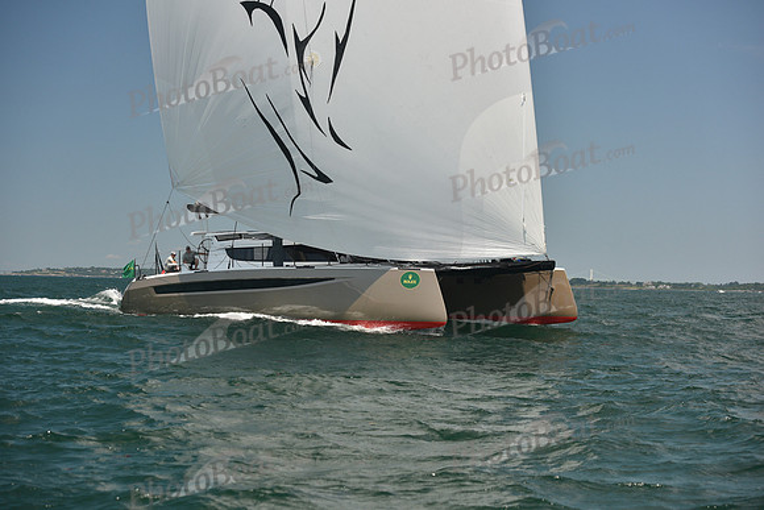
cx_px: 382
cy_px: 255
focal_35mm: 70
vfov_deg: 19.5
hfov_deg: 28.8
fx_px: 1486
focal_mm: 70
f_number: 5
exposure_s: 1/1250
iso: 320
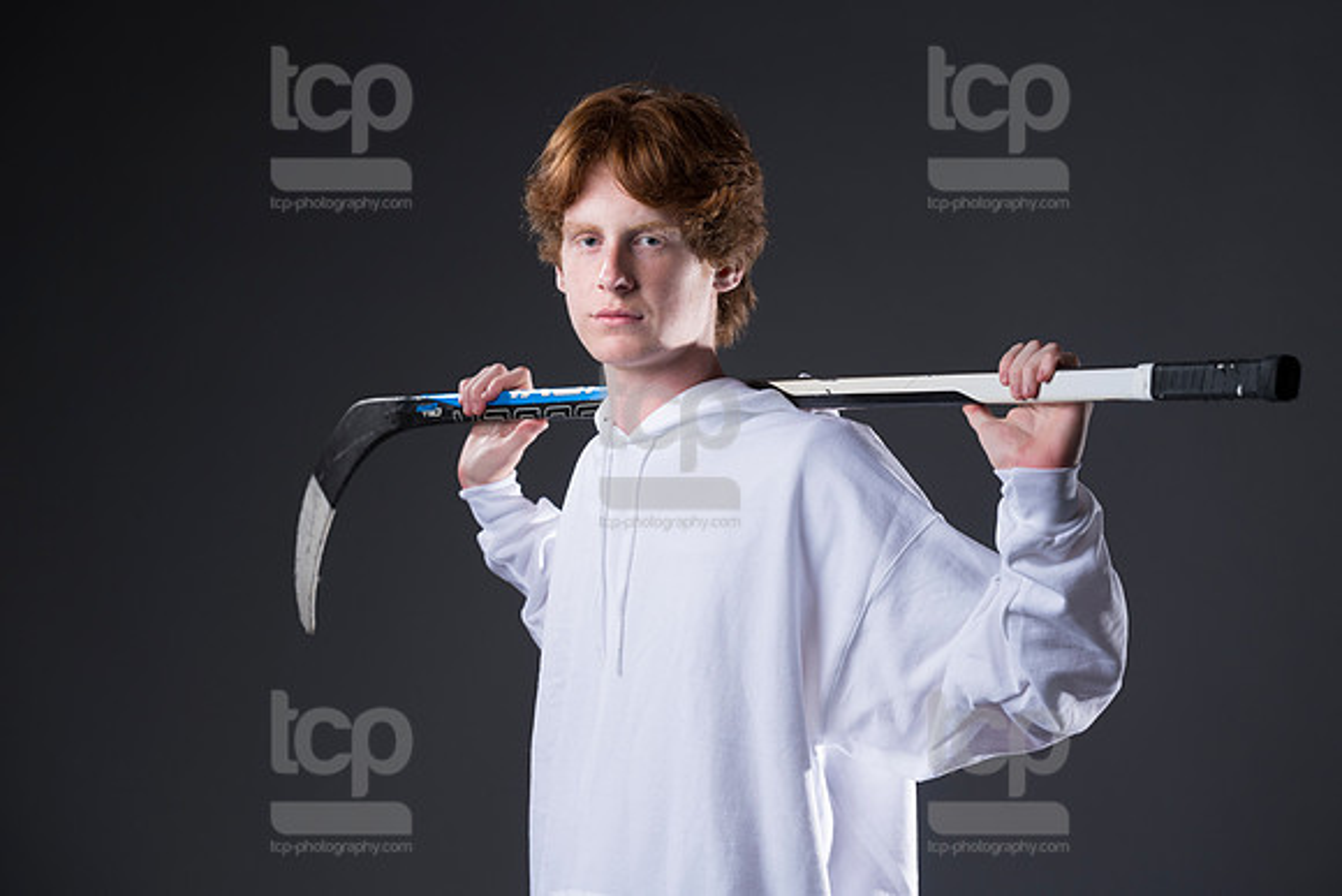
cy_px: 398
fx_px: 5595
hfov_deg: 13.7
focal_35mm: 150
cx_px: 693
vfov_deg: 9.1
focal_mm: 135
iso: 160
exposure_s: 1/250
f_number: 5.6
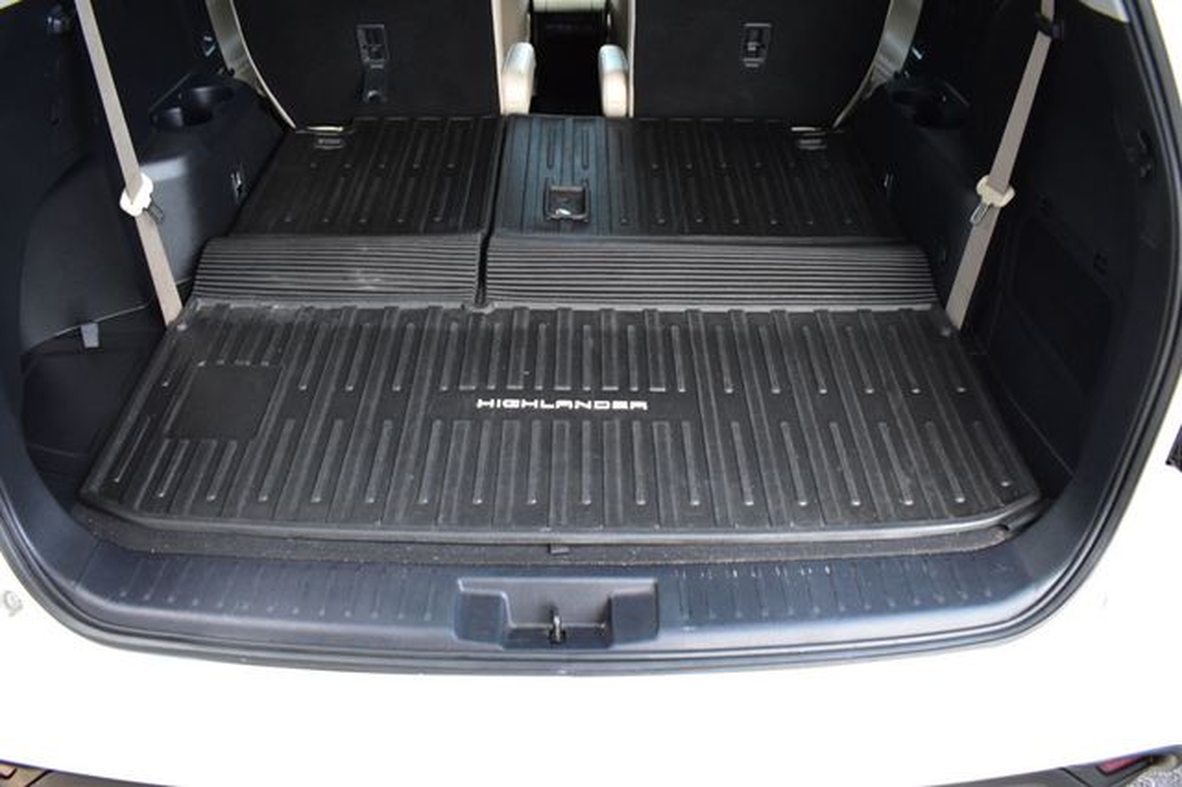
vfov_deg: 47.9
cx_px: 591
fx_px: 886
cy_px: 394
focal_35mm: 27
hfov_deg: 67.4
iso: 1600
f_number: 5.6
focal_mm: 18
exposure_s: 1/15
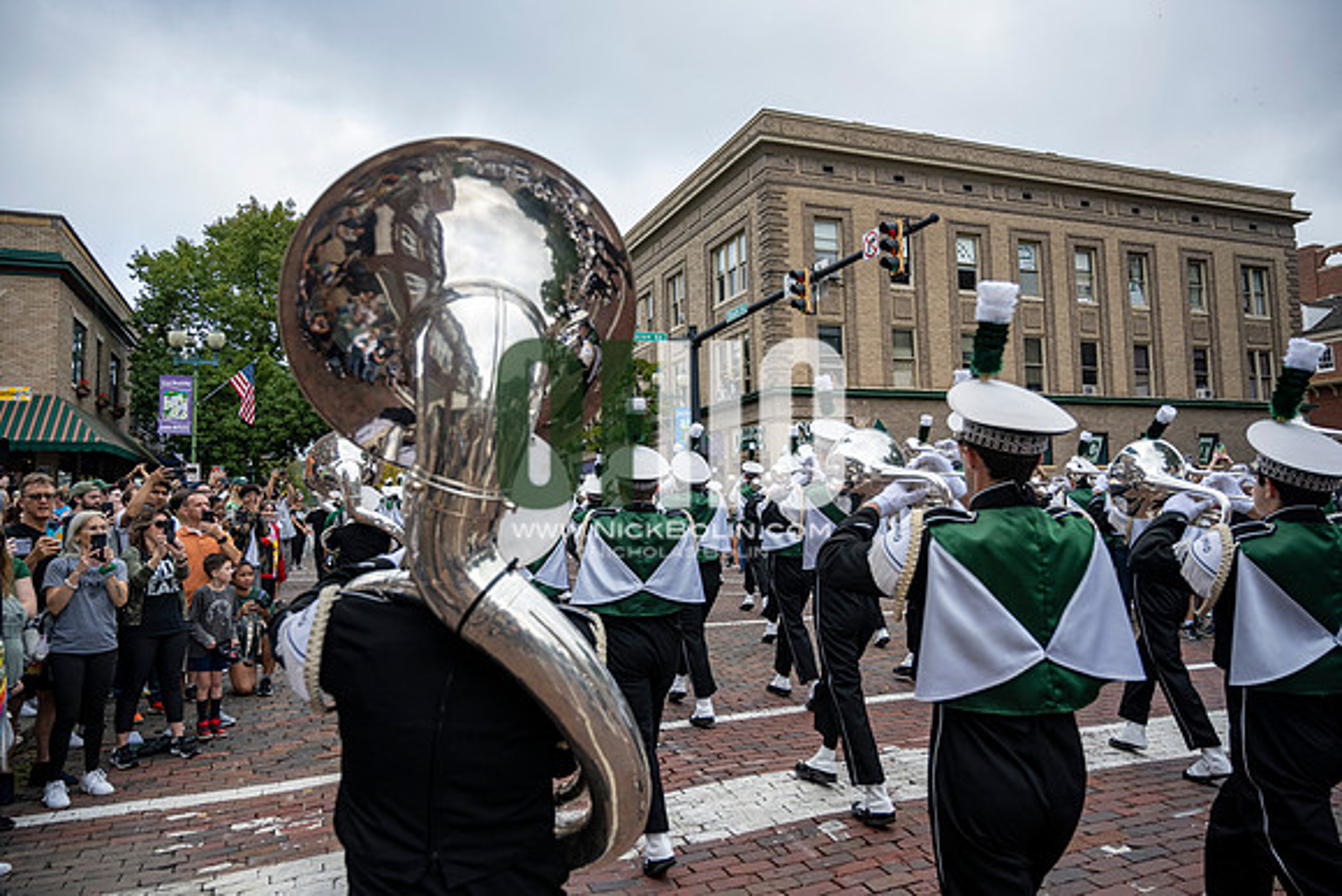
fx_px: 895
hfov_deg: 73.7
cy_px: 448
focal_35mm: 24
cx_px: 671
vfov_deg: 53.2
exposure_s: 1/1600
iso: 500
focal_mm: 24
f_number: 4
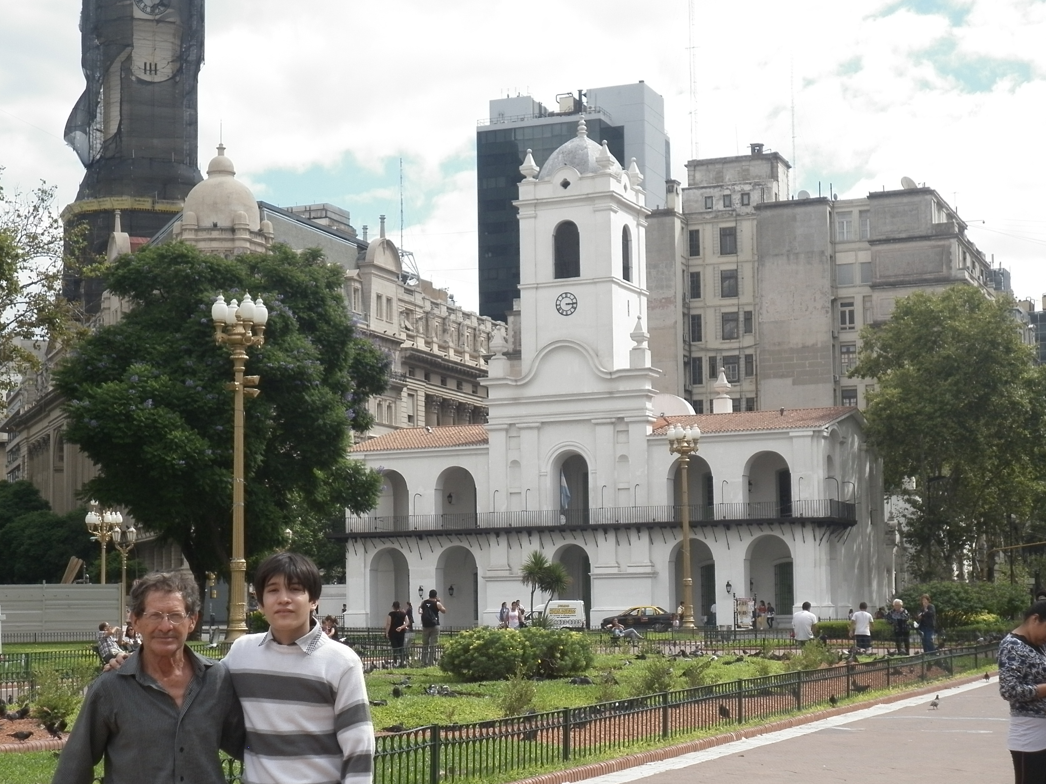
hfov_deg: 28.6
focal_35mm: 68
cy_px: 463
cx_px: 541
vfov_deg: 21.6
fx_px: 2055
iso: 80
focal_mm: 9.5
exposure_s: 1/640
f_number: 4
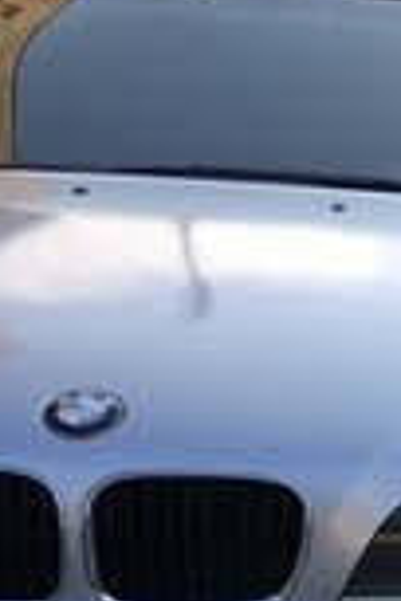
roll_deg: -4.5
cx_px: 696
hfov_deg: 12.8
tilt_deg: -16.1
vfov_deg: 19.6
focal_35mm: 98
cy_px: 727
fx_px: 1637
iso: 25
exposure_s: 1/541
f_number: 2.2
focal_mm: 4.15
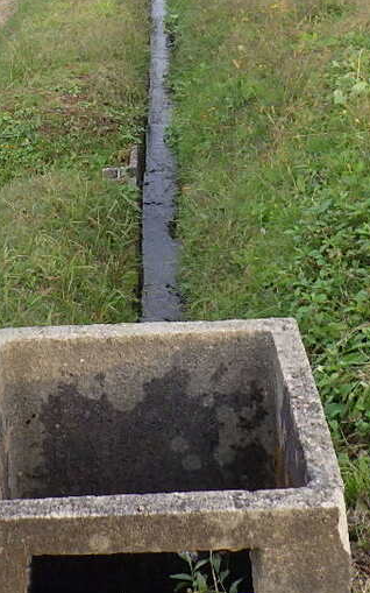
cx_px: 154
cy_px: 118
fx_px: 1130
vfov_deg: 28.7
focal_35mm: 70
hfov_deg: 18.6
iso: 250
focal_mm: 5
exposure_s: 1/160
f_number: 4.2
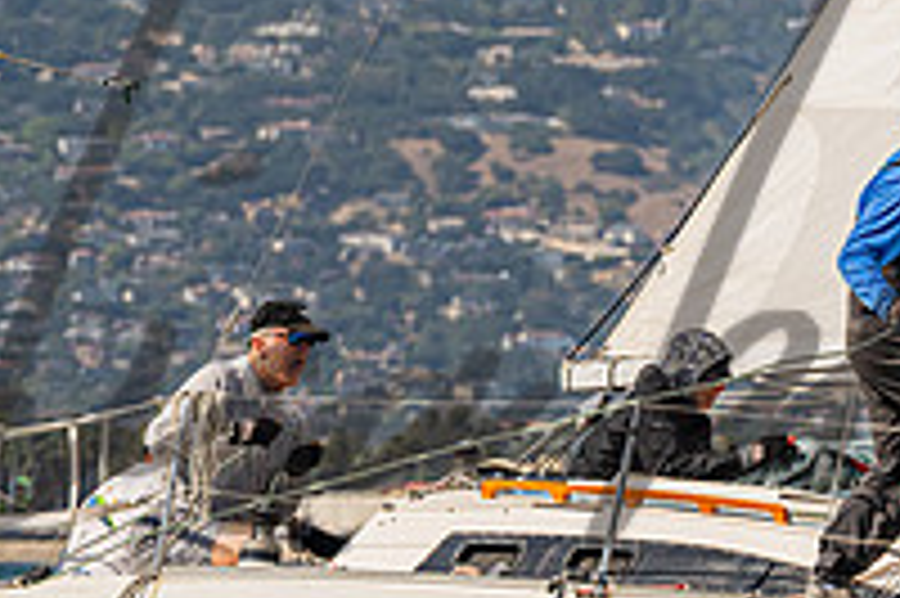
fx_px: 13988
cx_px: 957
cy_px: 339
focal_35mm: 560
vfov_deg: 2.5
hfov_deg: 3.7
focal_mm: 190
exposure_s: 1/2500
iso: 500
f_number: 8
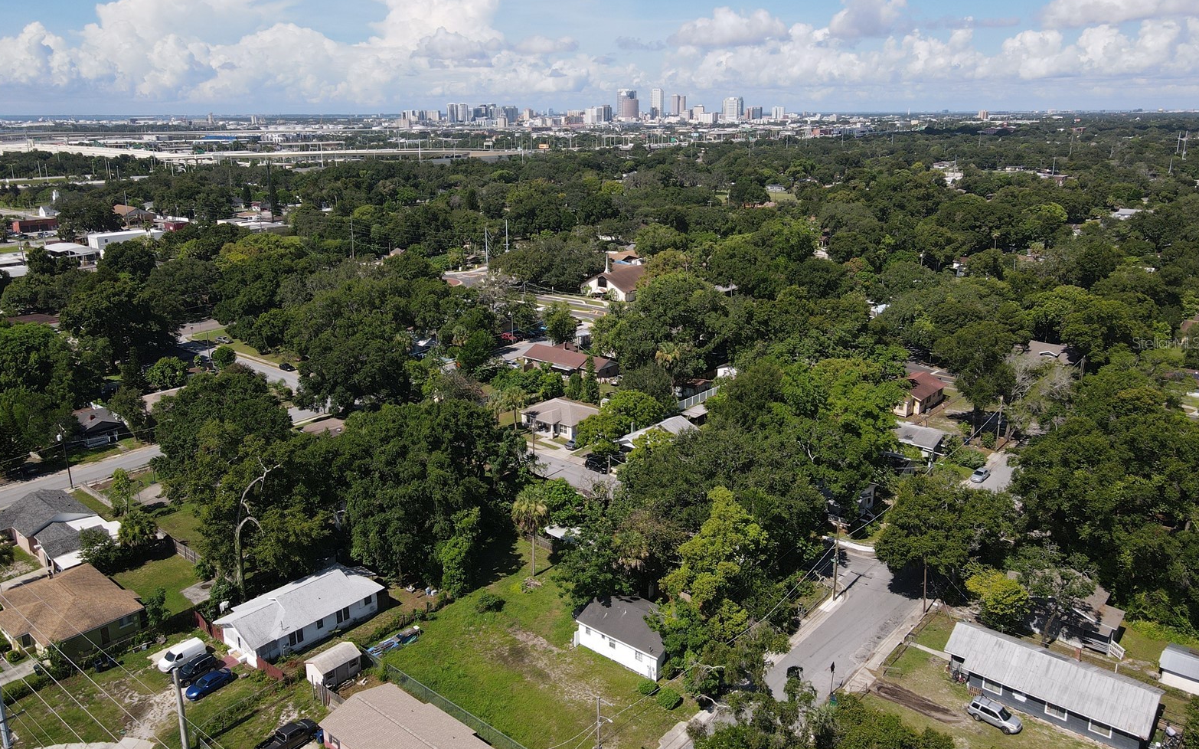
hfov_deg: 70.4
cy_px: 342
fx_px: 849
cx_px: 592
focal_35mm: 26
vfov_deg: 47.5
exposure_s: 1/800
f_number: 2.8
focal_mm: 4.5
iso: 100
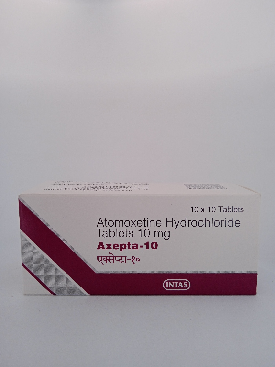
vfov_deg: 63.4
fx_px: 297
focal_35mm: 28
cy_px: 184
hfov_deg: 49.7
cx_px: 138
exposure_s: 1/224
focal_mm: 3.43
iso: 114
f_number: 2.2
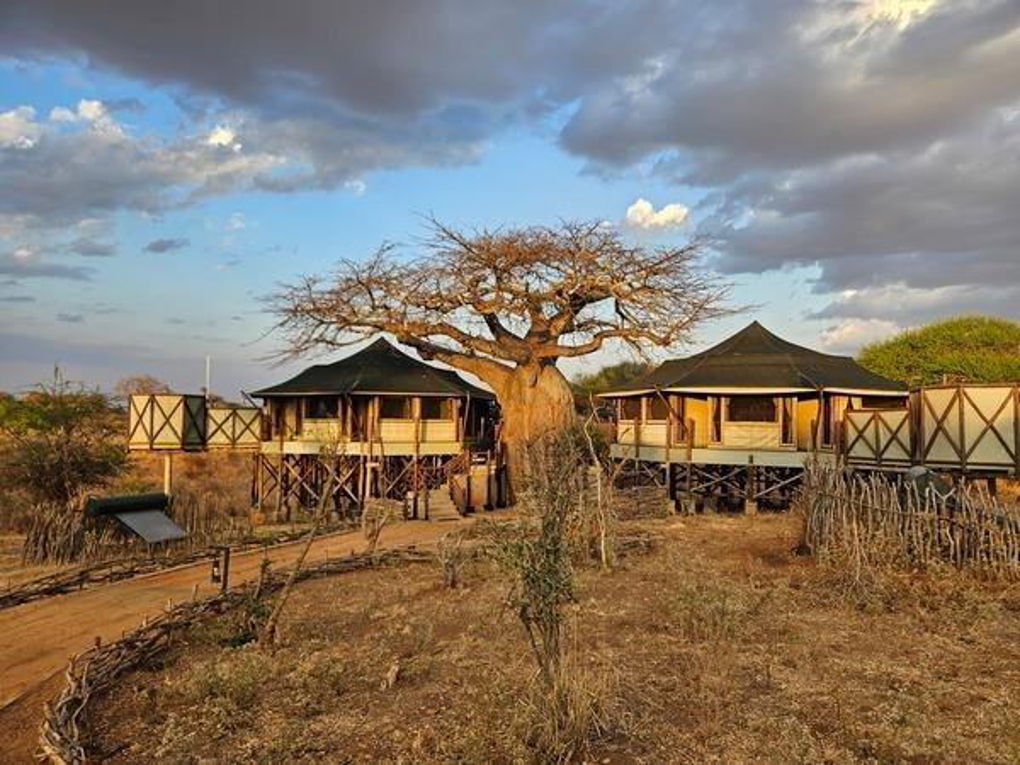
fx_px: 678
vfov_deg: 58.9
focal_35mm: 23
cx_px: 510
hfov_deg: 73.9
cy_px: 382
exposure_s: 1/242
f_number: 1.8
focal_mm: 5.4
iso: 25
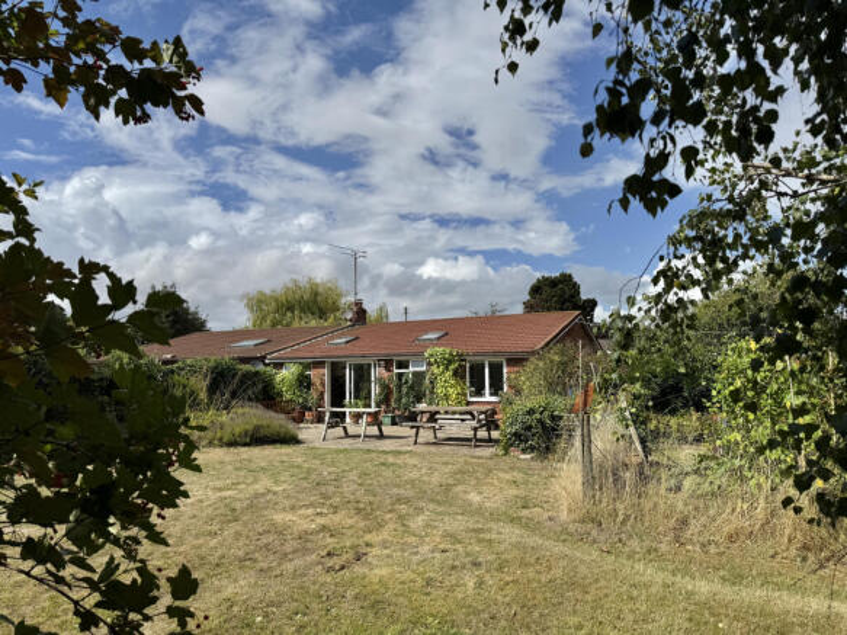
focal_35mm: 24
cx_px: 424
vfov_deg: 56.8
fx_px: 587
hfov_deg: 71.6
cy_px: 318
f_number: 1.78
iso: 80
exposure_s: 1/9009
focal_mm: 6.76
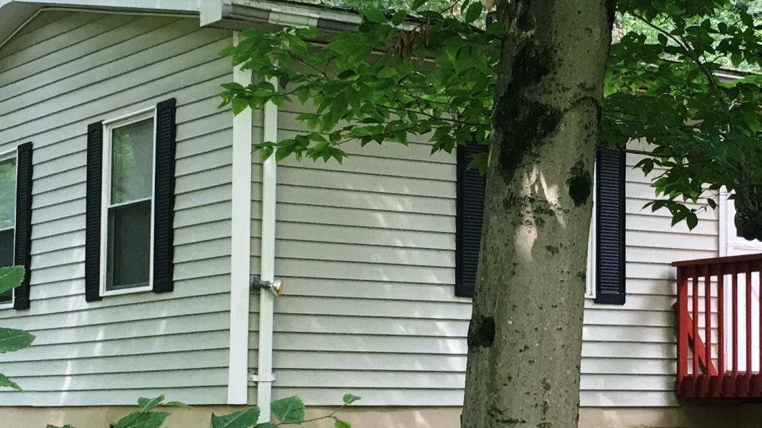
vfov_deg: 13.4
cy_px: 330
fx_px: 1818
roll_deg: +0.1
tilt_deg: +3.1
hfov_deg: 23.4
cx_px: 598
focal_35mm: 90
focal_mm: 4.15
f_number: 2.2
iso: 25
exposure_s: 1/40
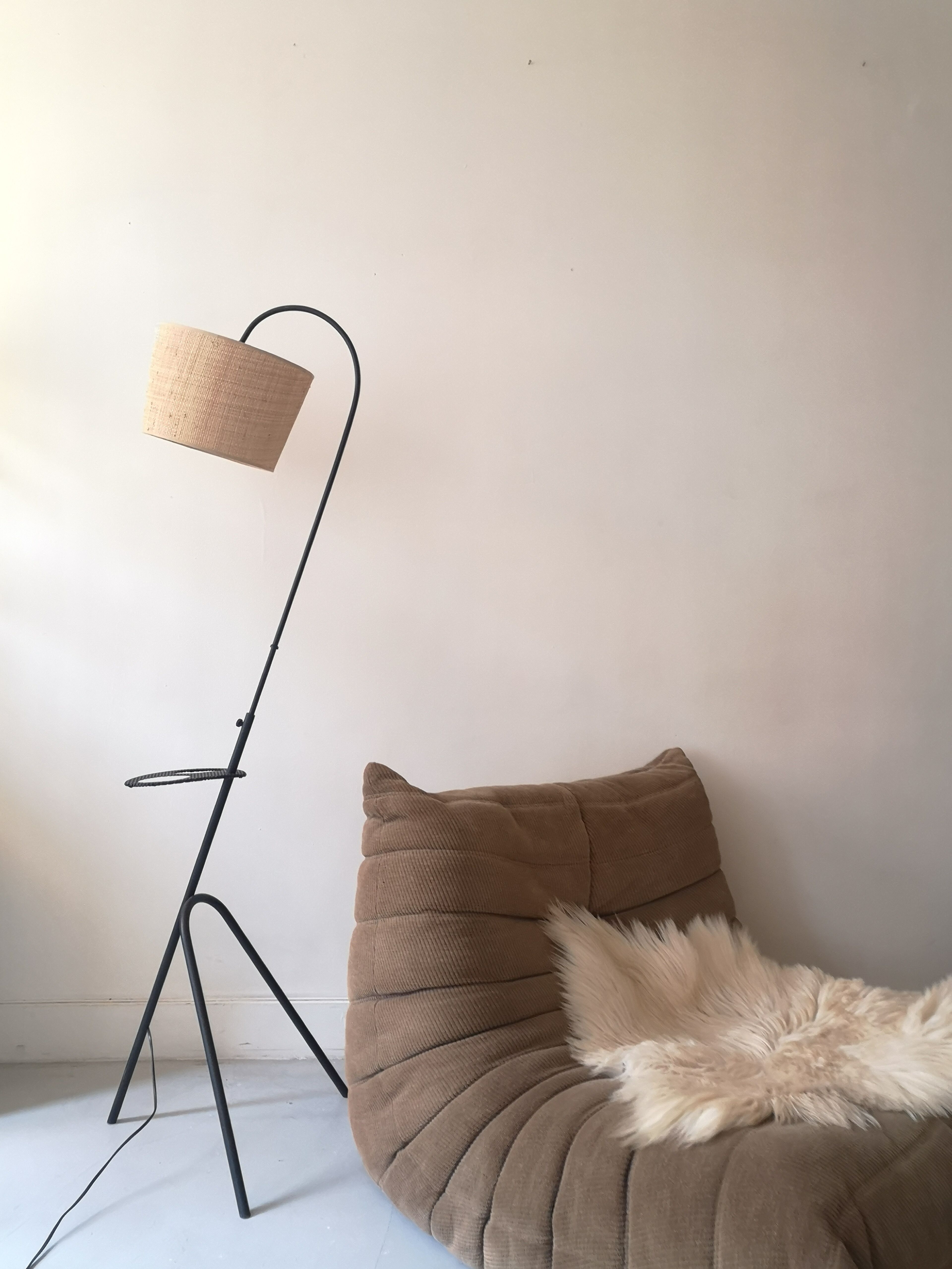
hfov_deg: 51.4
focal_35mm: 27
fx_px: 990
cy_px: 634
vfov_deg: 65.3
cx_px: 476
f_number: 1.8
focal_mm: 3.95
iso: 500
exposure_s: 1/20
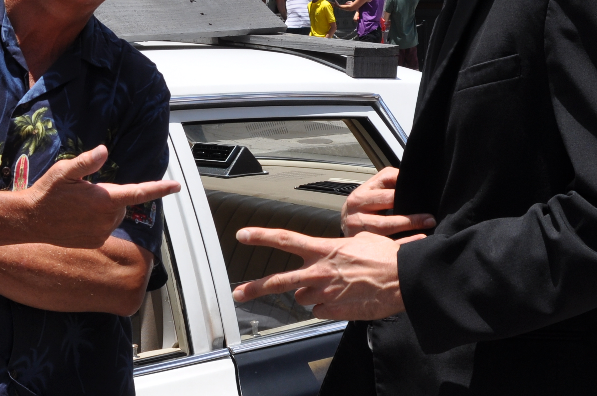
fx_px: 1524
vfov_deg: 14.8
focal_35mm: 92
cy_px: 99
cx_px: 121
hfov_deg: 21.9
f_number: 10
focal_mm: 24
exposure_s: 1/400
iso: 200
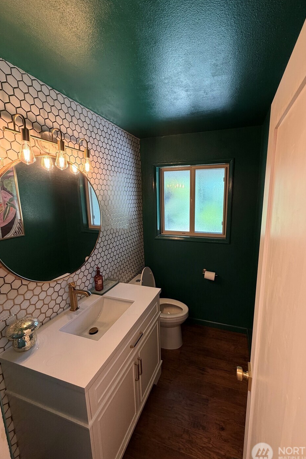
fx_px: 191
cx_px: 175
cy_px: 232
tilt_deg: -10.8
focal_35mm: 15
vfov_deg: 100.4
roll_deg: +0.4
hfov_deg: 76.9
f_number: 2.2
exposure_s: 1/60
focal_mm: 2.22
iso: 200
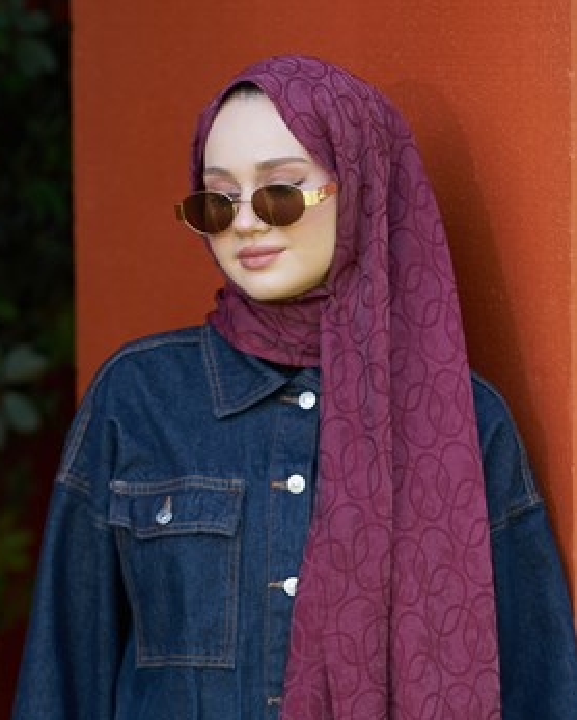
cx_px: 293
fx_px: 3882
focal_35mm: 182
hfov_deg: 8.5
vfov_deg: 10.6
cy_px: 446
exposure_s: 1/200
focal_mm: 145
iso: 200
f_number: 4
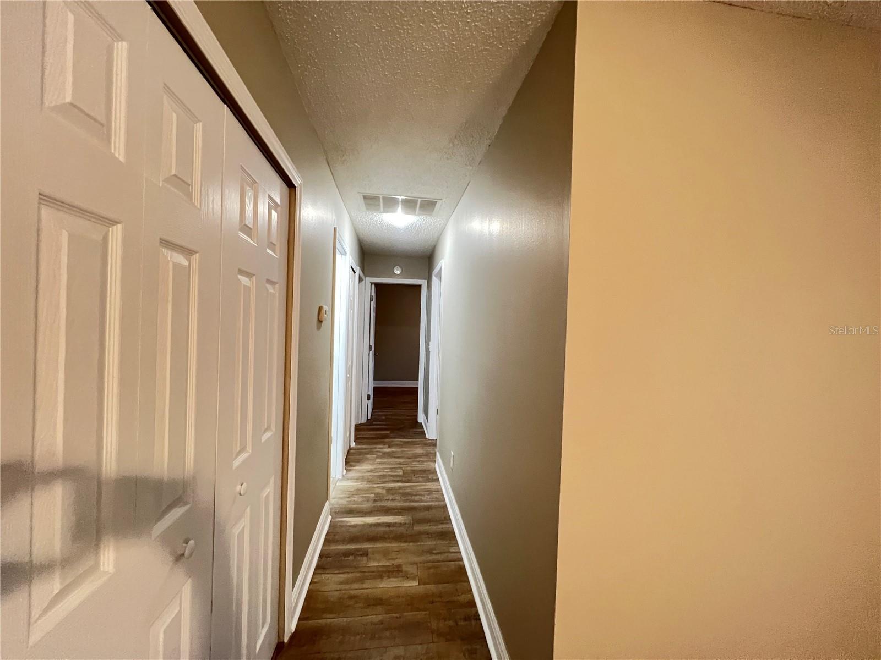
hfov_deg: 106.2
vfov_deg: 89.9
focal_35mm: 13
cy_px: 330
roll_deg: -1.2
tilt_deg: -0.2
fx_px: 331
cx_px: 440
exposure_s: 1/40
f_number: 1.8
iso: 800
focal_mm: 1.57
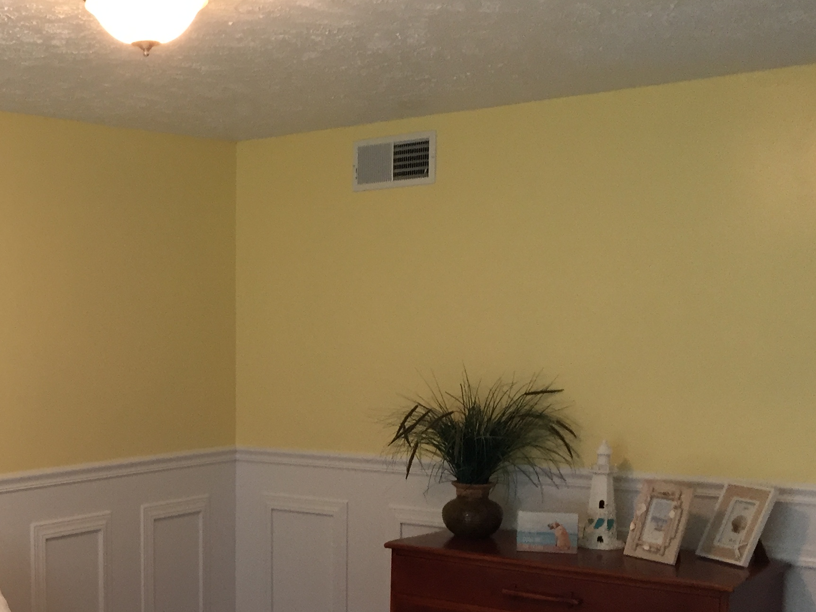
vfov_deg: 26.2
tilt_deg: -7.4
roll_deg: -0.6
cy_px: 469
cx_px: 68
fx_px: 1297
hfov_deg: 33.0
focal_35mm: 55
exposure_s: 1/30
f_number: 2.2
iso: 40
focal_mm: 4.15
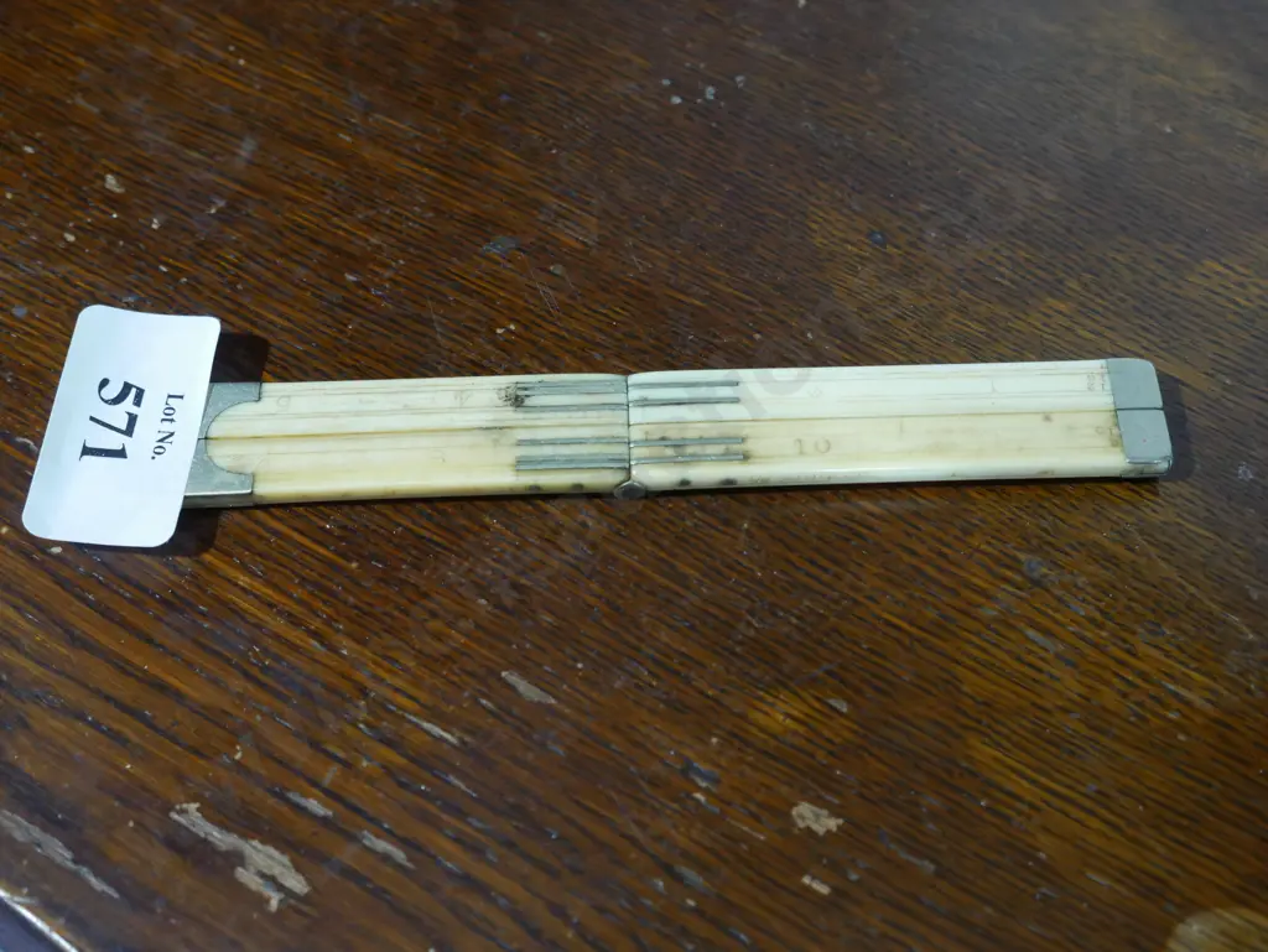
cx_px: 634
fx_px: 1832
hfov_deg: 38.2
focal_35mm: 50
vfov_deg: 29.1
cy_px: 476
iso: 1600
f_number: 5.6
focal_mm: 25
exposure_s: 1/60
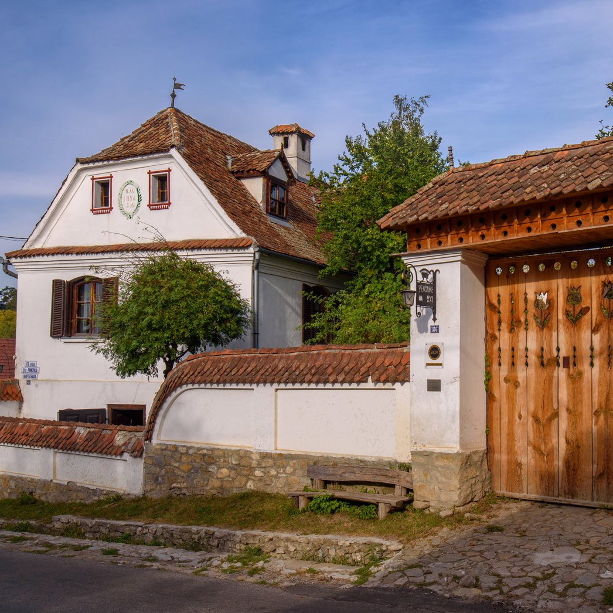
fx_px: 781
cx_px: 444
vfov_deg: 42.8
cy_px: 307
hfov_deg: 41.8
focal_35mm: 39
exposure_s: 1/500
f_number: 9
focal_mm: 30
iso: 200
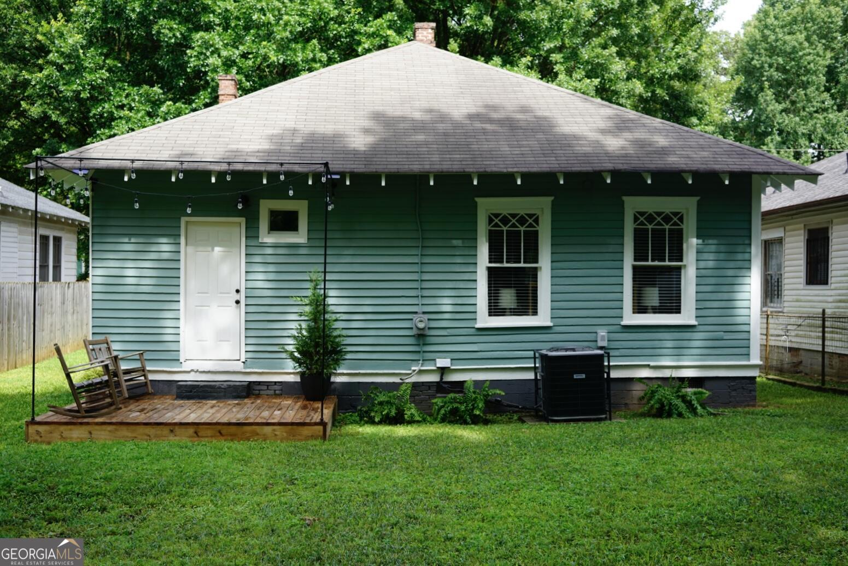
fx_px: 825
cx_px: 424
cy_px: 283
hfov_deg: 54.4
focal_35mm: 35
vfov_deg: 37.9
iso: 100
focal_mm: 35
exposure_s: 1/125
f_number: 5
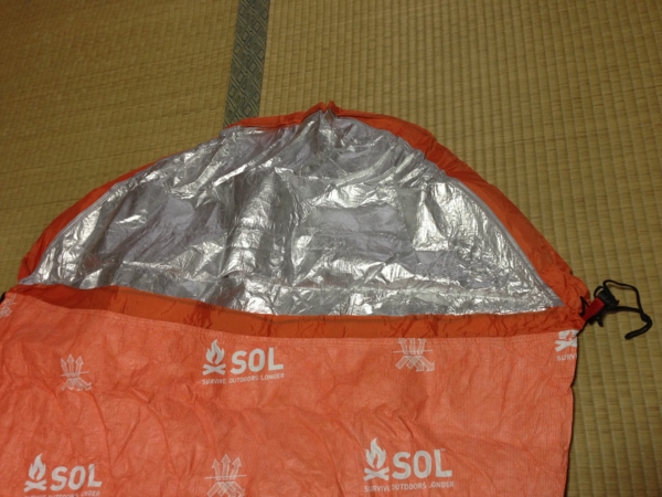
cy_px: 248
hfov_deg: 55.4
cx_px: 331
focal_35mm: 33
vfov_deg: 42.9
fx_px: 631
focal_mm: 4.13
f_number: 2.4
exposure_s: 1/20
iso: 125
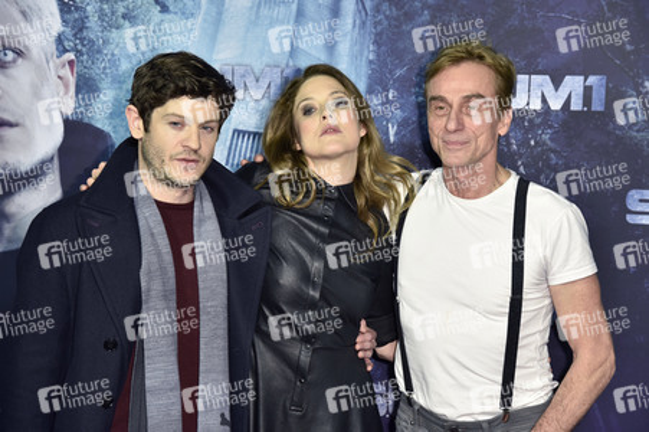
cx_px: 324
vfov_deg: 16.0
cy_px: 216
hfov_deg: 23.9
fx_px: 1531
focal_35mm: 85
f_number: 5.6
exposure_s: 1/125
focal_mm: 85
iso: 1250
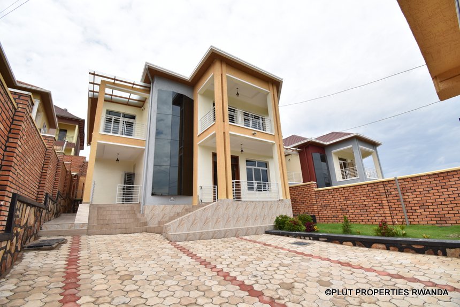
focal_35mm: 15
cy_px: 154
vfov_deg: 77.4
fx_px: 192
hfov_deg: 100.4
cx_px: 230
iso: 100
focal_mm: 10
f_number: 8
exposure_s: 1/200
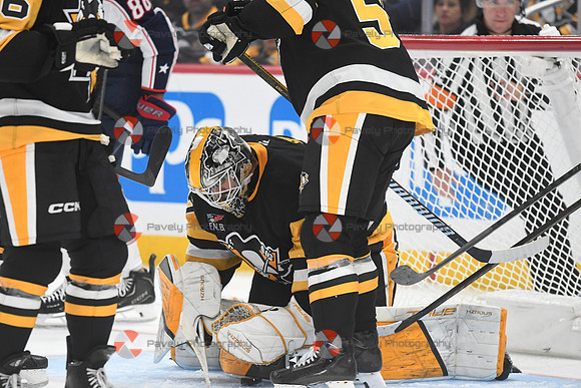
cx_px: 290
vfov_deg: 5.2
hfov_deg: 7.8
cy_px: 194
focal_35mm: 262
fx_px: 4237
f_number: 4
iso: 2500
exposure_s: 1/1250
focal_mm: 175
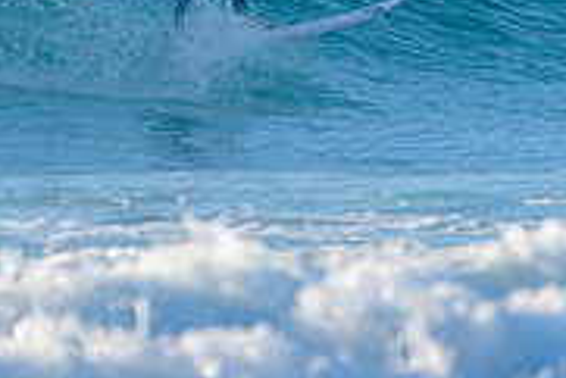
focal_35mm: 1603
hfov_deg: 1.3
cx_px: 200
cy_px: -89
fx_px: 25222
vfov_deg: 0.9
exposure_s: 1/2000
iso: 360
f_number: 5.6
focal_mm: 500
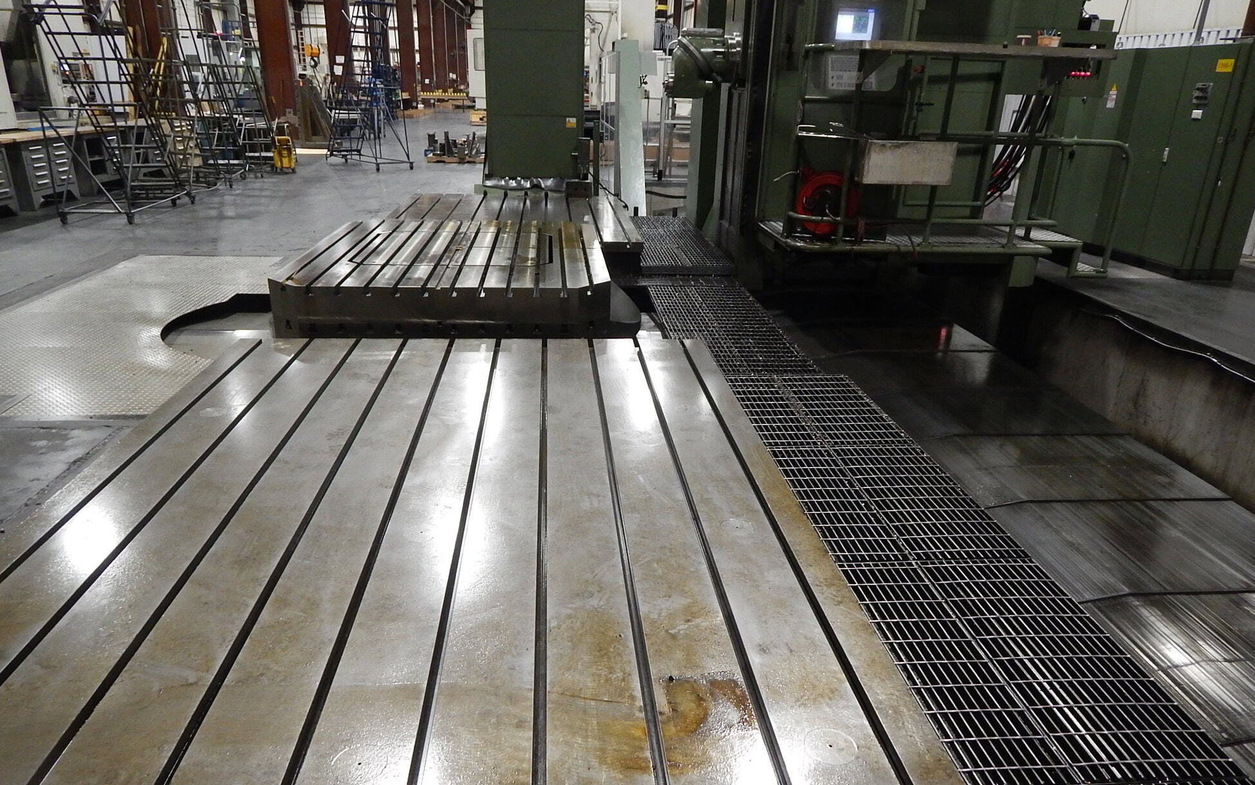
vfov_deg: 49.2
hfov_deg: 72.5
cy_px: 435
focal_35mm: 25
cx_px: 613
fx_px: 855
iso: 400
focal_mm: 4
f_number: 3
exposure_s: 1/20
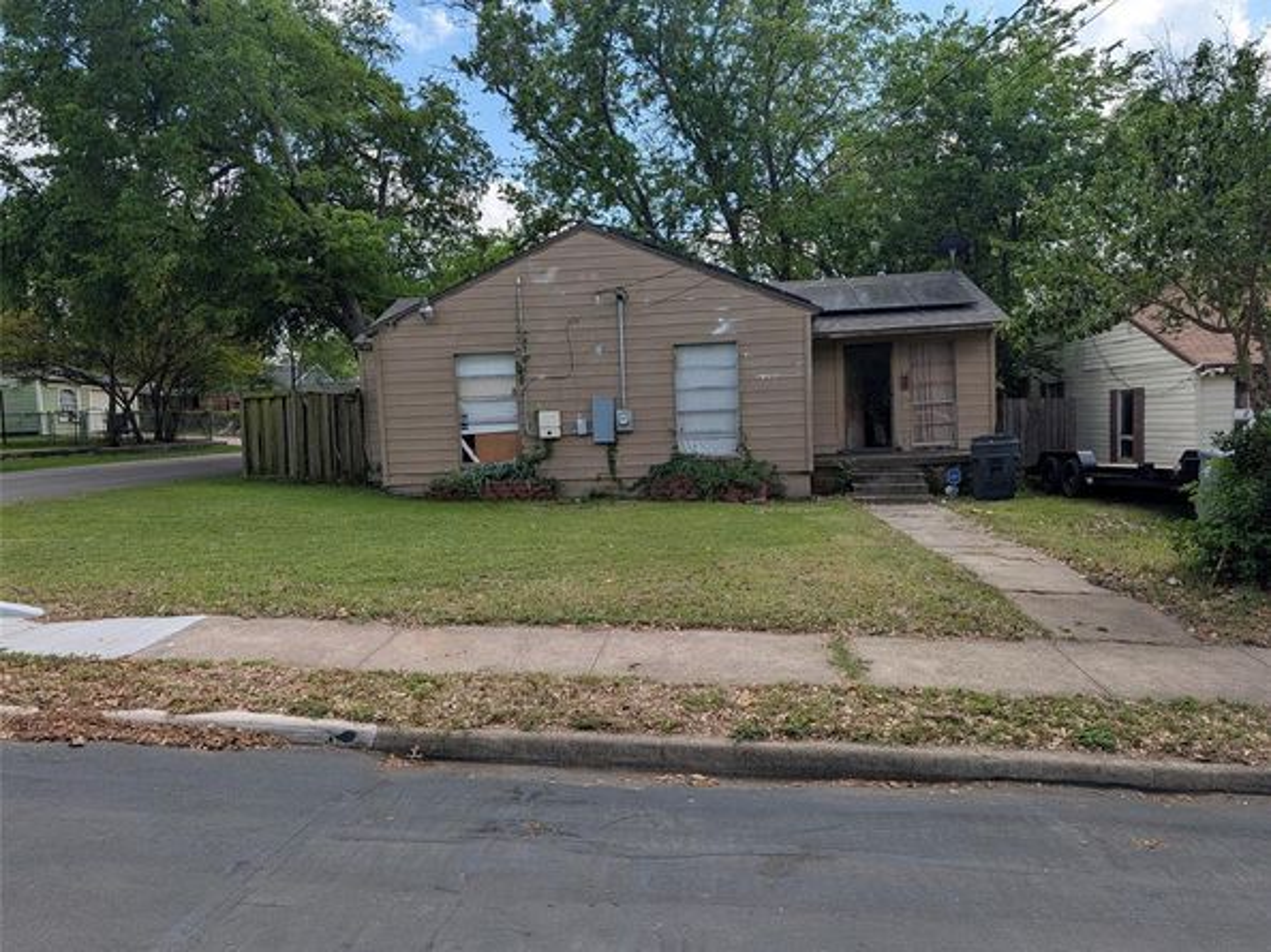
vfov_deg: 56.8
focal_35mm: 24
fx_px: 881
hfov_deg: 71.6
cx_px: 636
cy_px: 476
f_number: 1.68
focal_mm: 6.9
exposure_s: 1/1195
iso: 20
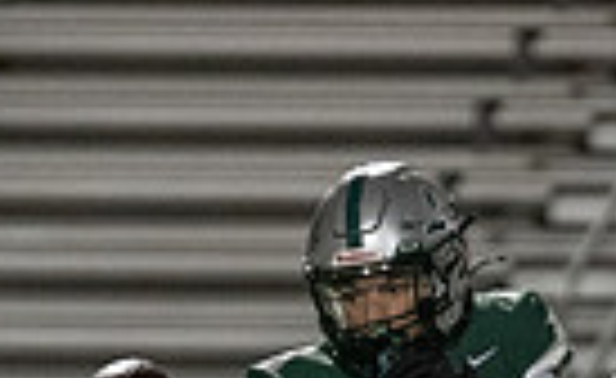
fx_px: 26151
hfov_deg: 1.3
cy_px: 638
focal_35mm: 1566
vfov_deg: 0.8
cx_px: 490
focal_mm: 200
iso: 5000
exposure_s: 1/1250
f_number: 2.8
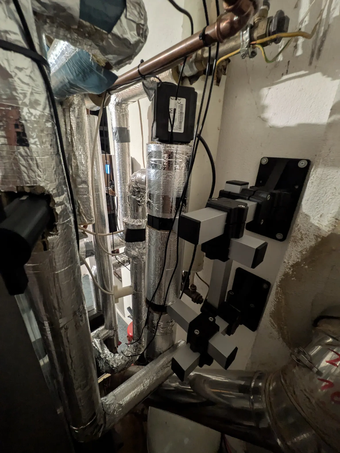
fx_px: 183
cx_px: 170
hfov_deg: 85.7
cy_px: 226
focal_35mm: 14
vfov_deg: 102.0
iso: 765
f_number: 2.2
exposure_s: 1/20
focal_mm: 1.83
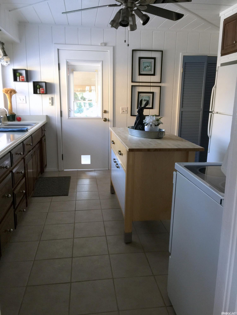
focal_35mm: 29
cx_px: 118
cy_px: 158
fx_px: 265
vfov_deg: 61.7
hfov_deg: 48.2
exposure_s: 1/15
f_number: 2.2
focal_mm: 4.15
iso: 40
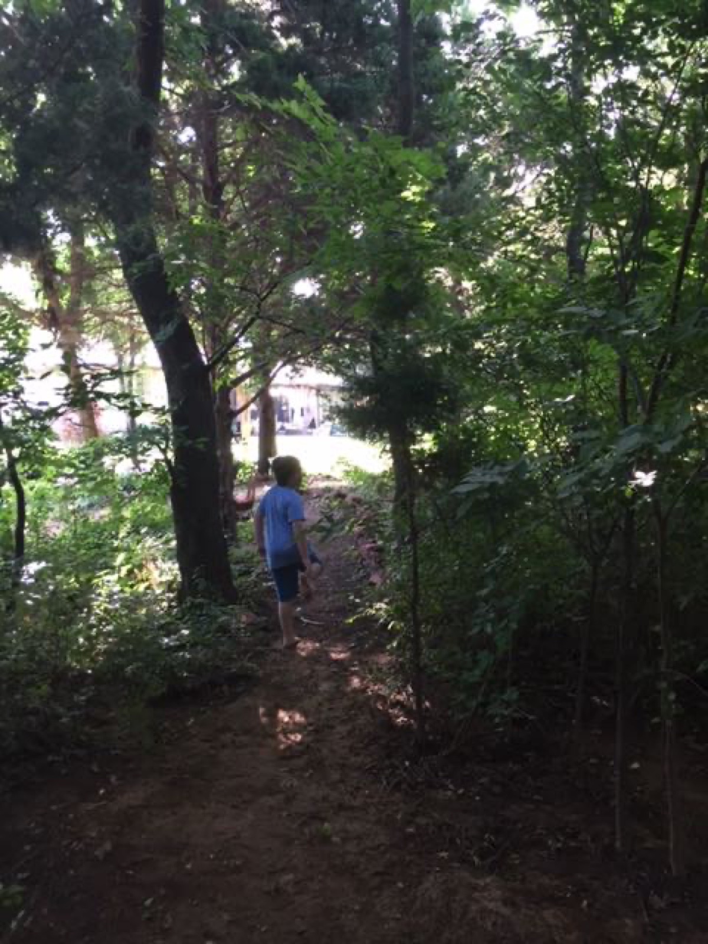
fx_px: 791
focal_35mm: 29
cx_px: 354
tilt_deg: -1.2
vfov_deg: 61.7
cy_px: 472
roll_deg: +2.4
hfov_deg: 48.2
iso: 80
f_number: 2.2
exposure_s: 1/30
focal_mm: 4.15
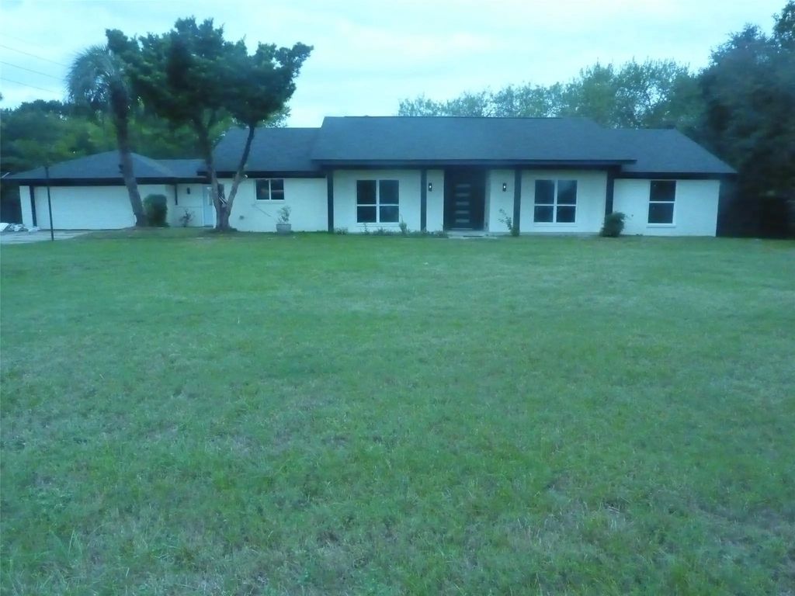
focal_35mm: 25
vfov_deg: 54.9
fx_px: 574
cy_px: 298
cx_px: 398
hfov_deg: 69.4
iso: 1600
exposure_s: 1/1000
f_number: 6.3
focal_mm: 4.1
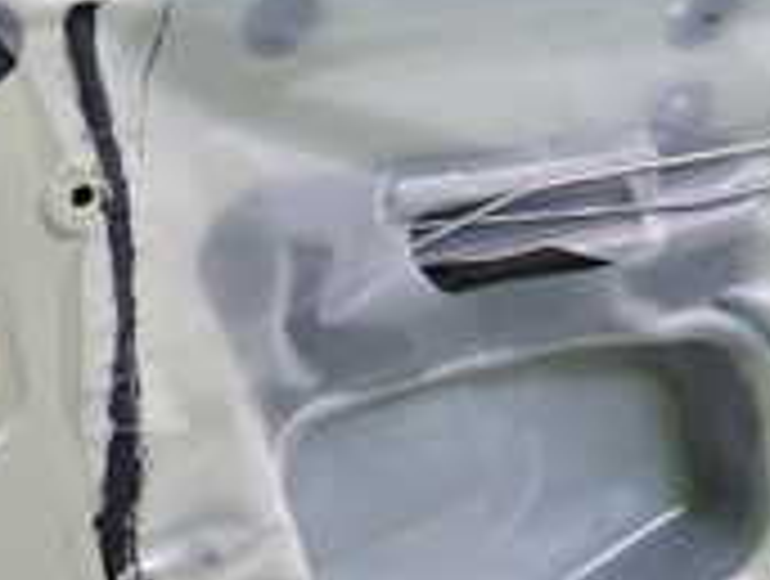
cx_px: 567
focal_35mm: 105
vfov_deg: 14.1
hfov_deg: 18.6
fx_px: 2341
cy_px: 193
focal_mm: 5.4
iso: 250
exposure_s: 1/30
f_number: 2.3
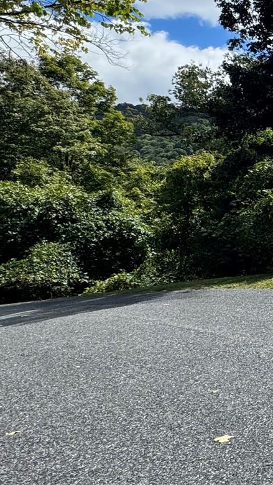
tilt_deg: +2.8
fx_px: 515
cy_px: 168
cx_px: 540
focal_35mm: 40
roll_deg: +0.3
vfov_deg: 49.7
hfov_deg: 19.0
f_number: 2.2
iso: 50
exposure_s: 1/1789
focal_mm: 2.22
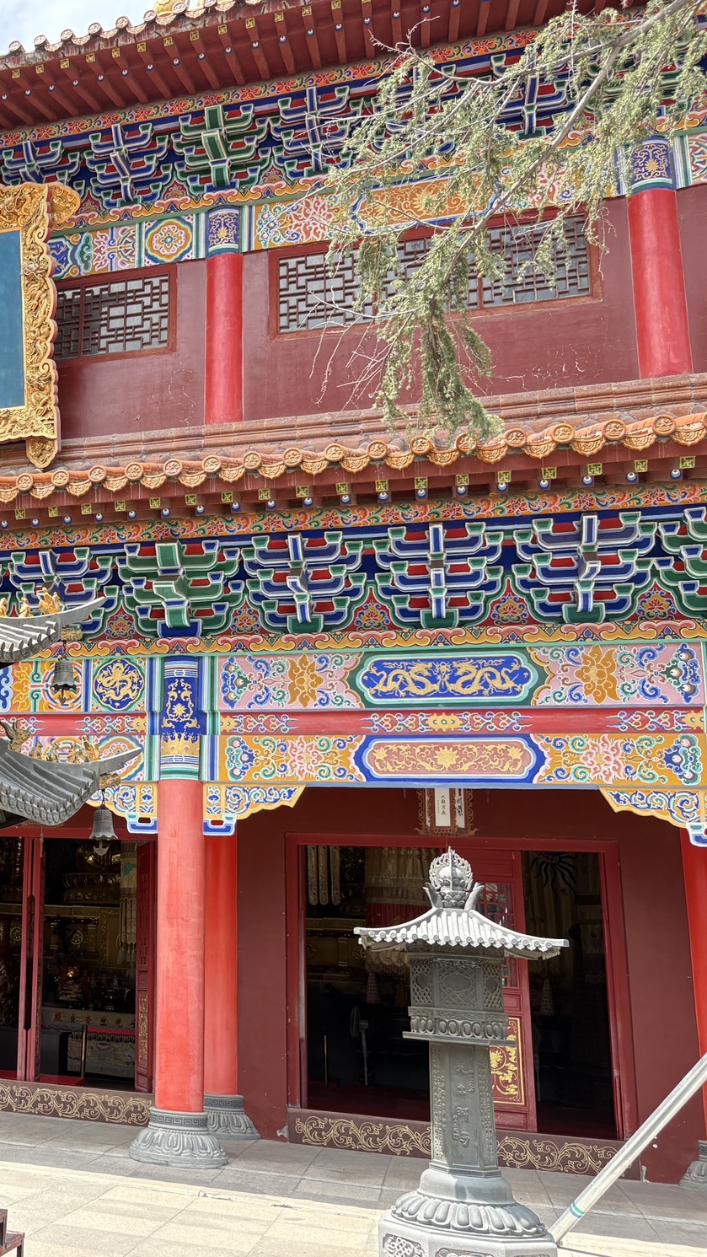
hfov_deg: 27.9
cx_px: -104
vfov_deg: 52.8
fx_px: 1266
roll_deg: -3.2
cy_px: 631
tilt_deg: +14.5
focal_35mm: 38
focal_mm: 5.96
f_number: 1.6
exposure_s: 1/687
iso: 64
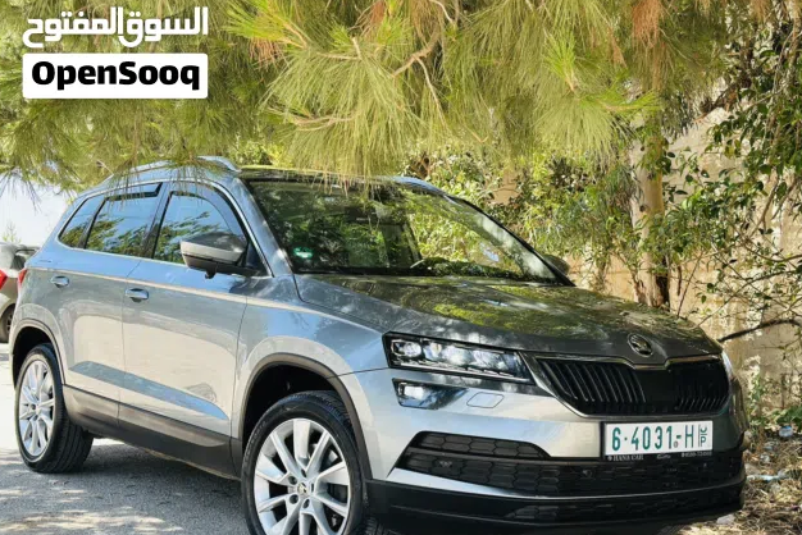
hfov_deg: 38.9
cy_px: 283
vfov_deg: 26.5
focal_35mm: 51
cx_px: 401
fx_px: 1137
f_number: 1.78
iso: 80
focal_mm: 6.86
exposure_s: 1/709
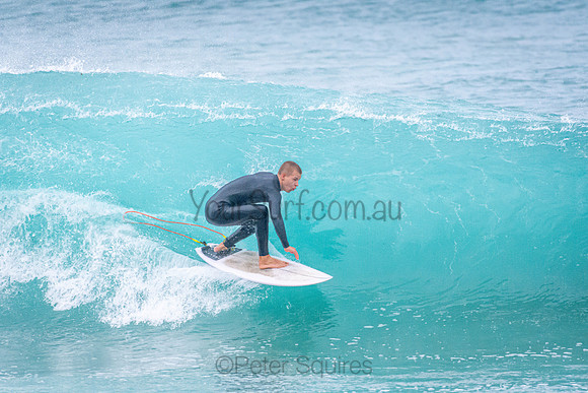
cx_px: 294
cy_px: 196
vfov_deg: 1.8
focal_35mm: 750
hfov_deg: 2.7
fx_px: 12252
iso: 3600
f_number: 5.6
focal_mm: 500
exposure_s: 1/4000
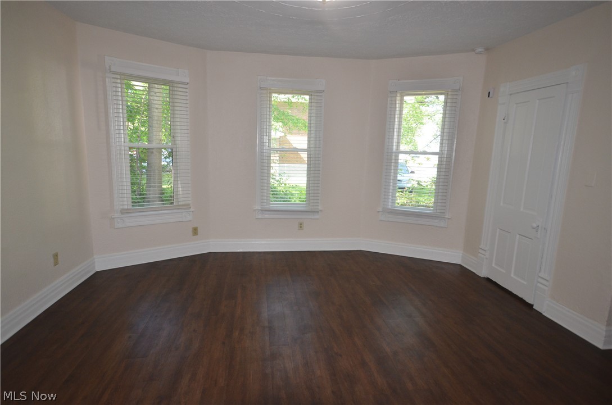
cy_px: 202
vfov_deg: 59.3
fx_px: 356
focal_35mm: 21
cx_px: 306
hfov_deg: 81.3
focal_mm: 14
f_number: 4.8
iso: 800
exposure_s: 1/60
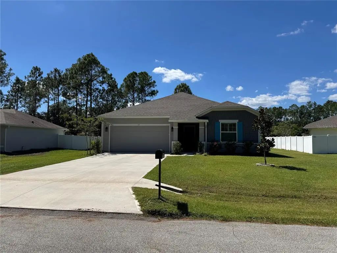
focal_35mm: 24
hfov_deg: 71.6
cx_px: 168
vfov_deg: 56.8
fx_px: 234
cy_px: 126
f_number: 1.78
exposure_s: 1/7092
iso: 80
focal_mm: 6.76
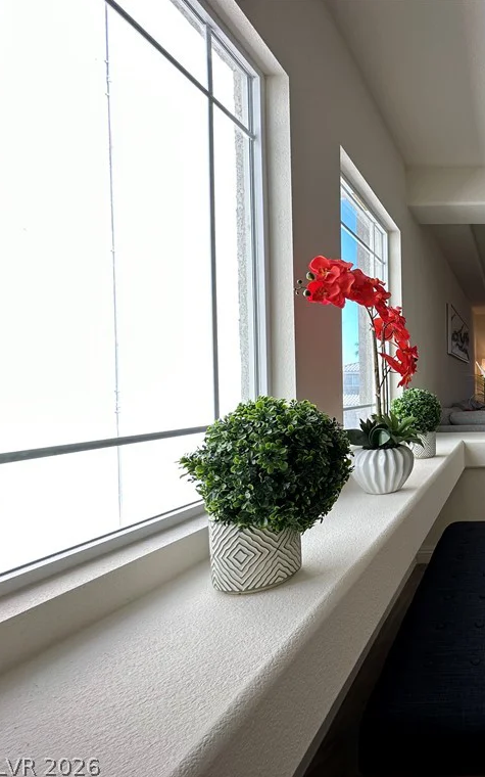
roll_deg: +0.9
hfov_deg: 46.9
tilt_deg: -1.4
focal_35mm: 20
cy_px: 391
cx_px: 511
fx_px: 423
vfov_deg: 85.1
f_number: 2.2
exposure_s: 1/120
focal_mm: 2.22
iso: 50
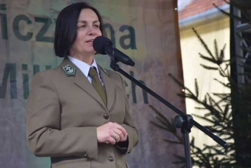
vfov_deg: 7.7
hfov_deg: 11.5
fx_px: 1245
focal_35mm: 179
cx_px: 120
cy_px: 76
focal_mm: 105
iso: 400
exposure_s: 1/250
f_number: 8
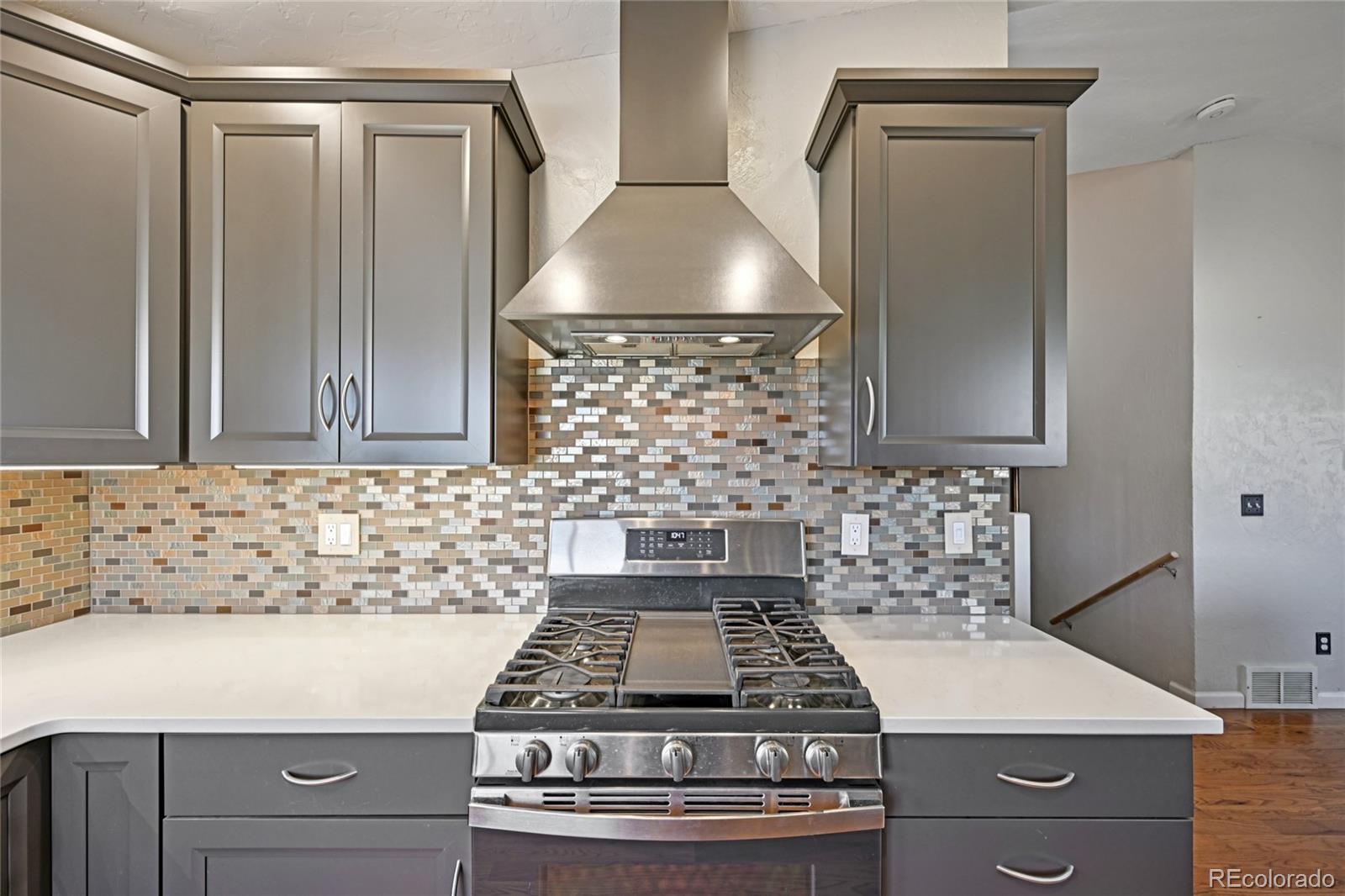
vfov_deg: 81.2
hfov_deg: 104.3
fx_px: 523
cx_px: 672
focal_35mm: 14
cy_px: 448
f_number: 8
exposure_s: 1/15
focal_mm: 14
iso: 250
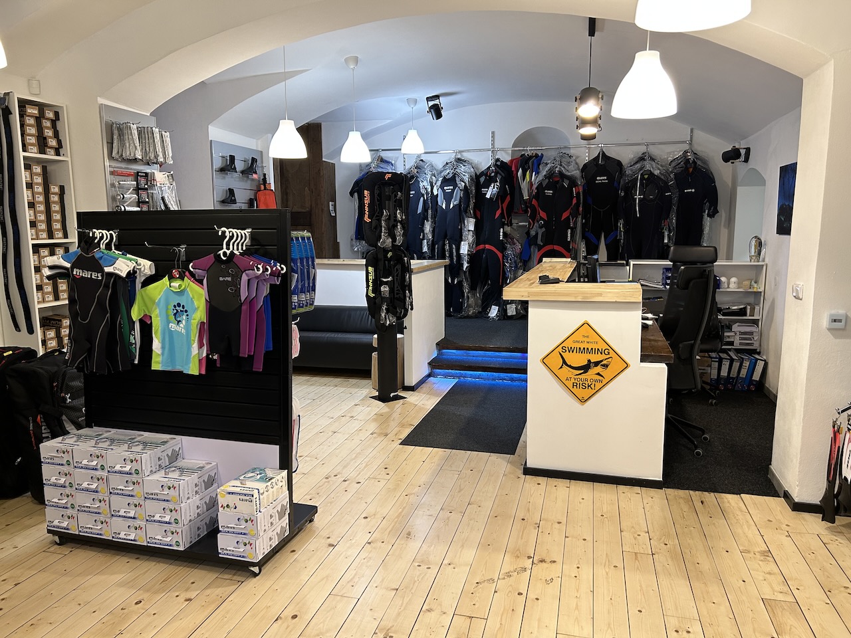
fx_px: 639
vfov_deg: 53.1
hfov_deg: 67.3
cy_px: 319
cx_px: 426
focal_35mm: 26
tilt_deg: -8.2
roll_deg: +0.4
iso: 125
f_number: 1.5
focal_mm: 5.7
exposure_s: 1/50
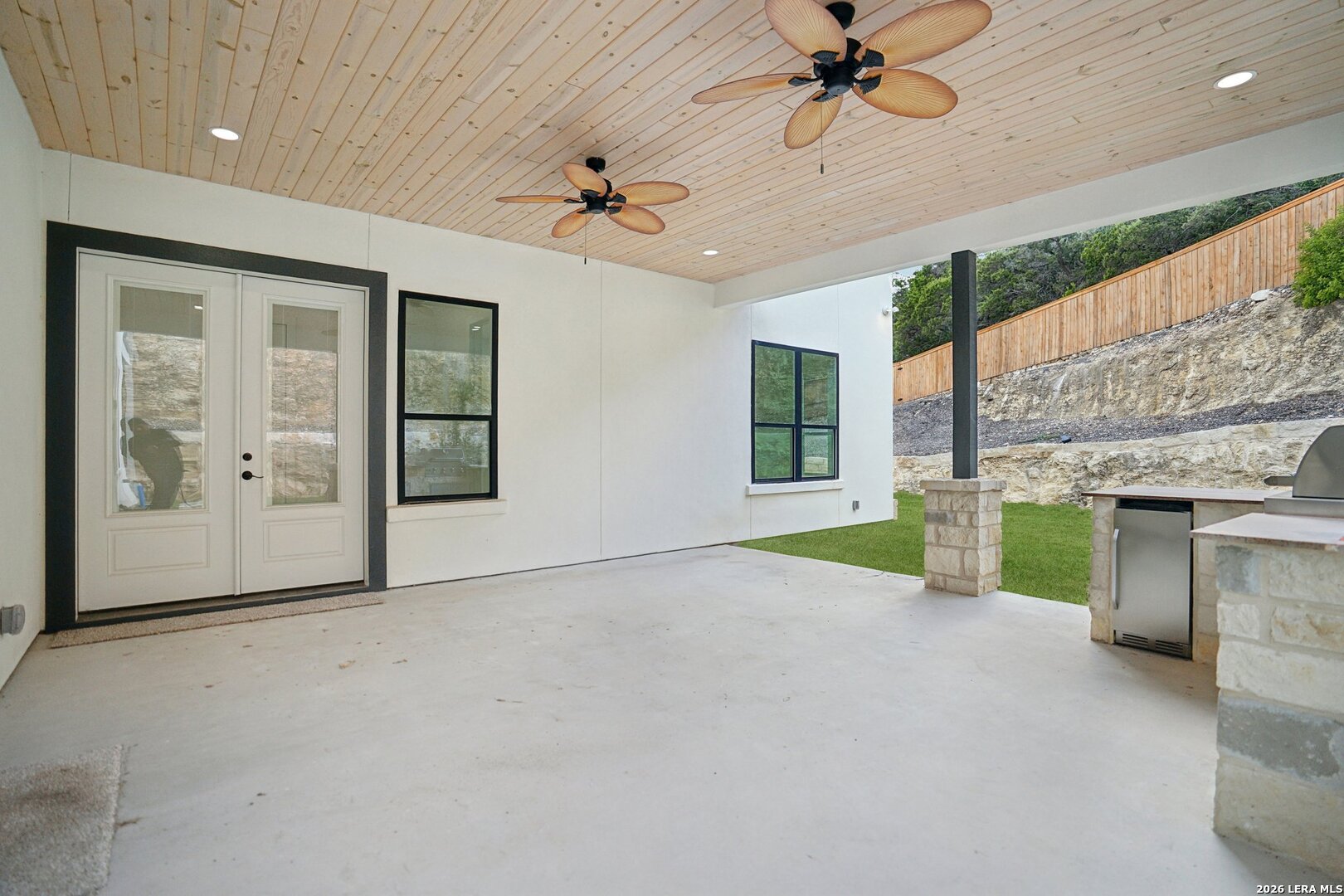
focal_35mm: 16
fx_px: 597
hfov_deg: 96.7
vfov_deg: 73.7
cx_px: 672
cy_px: 448
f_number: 2.8
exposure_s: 1/250
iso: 200
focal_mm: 16
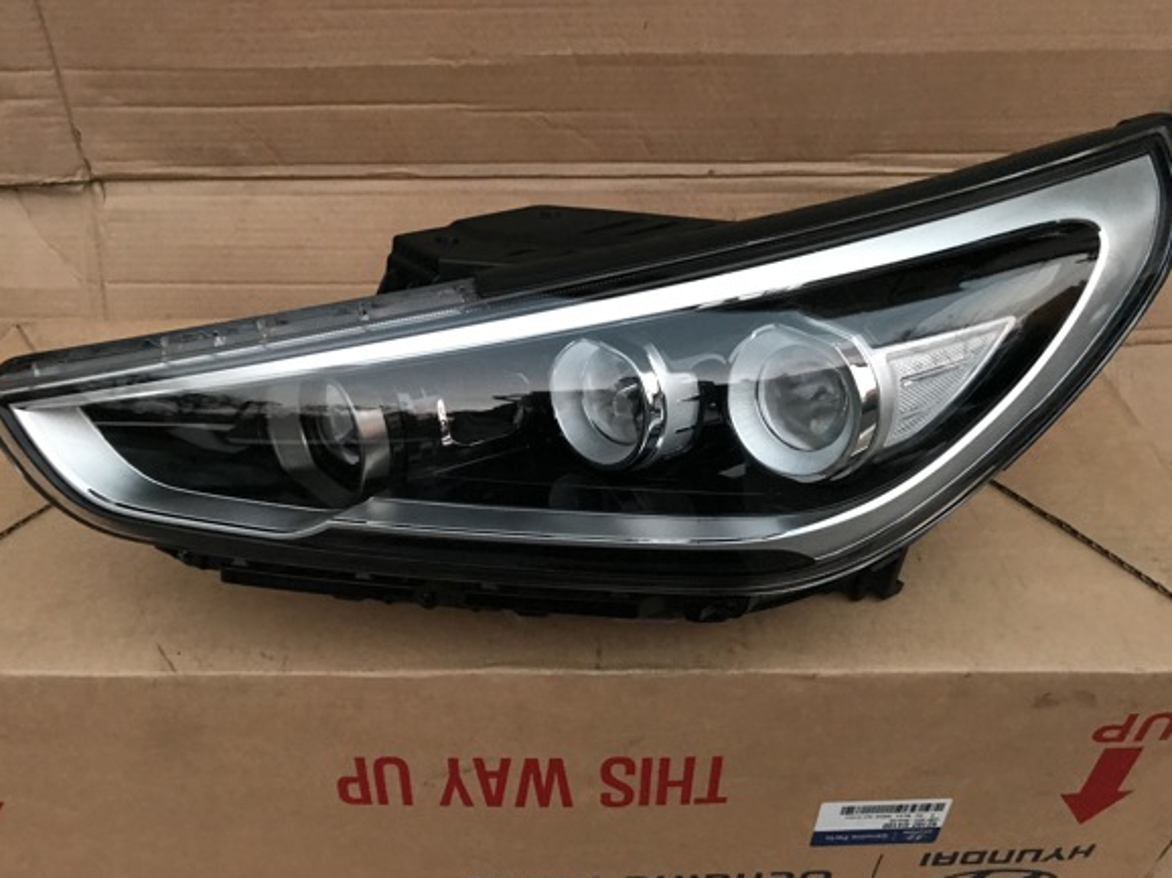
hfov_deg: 58.3
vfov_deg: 45.4
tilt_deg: -37.6
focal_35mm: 31
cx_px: 554
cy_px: 480
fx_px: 1049
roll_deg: -0.7
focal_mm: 3.99
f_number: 1.8
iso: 100
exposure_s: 1/6
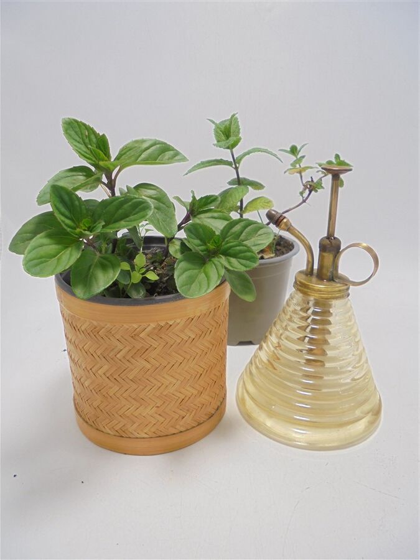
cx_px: 210
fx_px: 421
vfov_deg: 67.3
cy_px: 280
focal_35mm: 26
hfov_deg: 53.1
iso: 100
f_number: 3.5
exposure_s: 1/60
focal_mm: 4.6
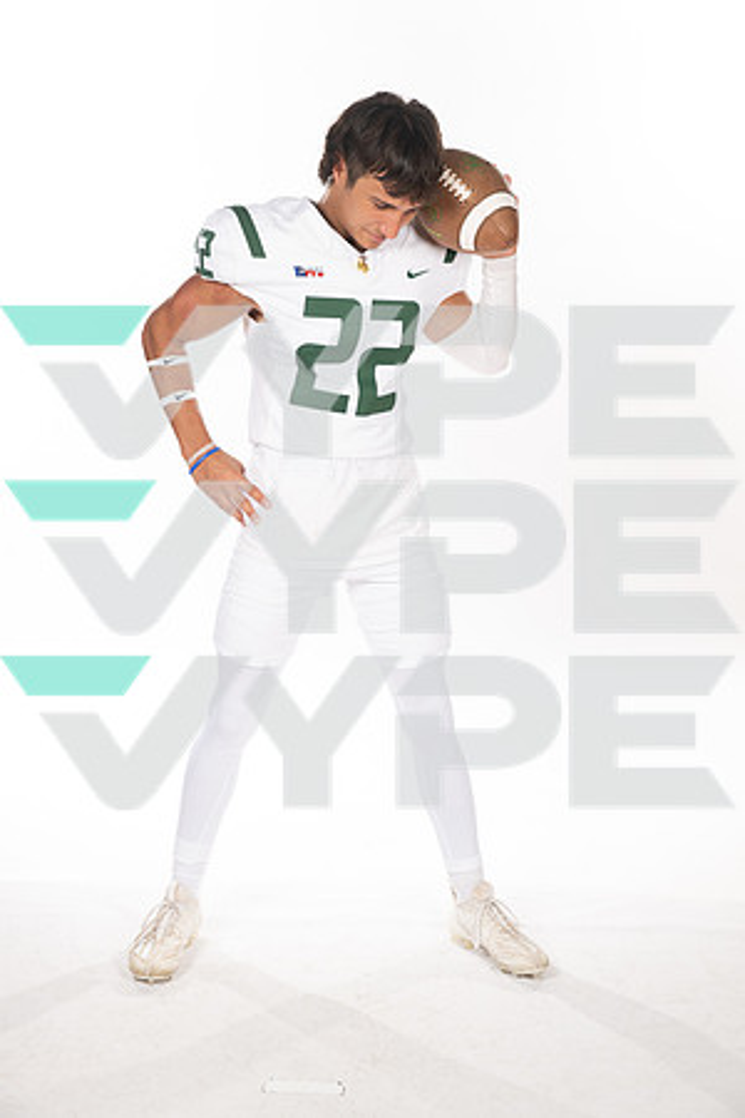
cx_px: 372
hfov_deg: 24.6
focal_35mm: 55
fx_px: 1707
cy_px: 559
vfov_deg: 36.2
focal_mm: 55
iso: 640
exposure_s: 1/400
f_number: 8
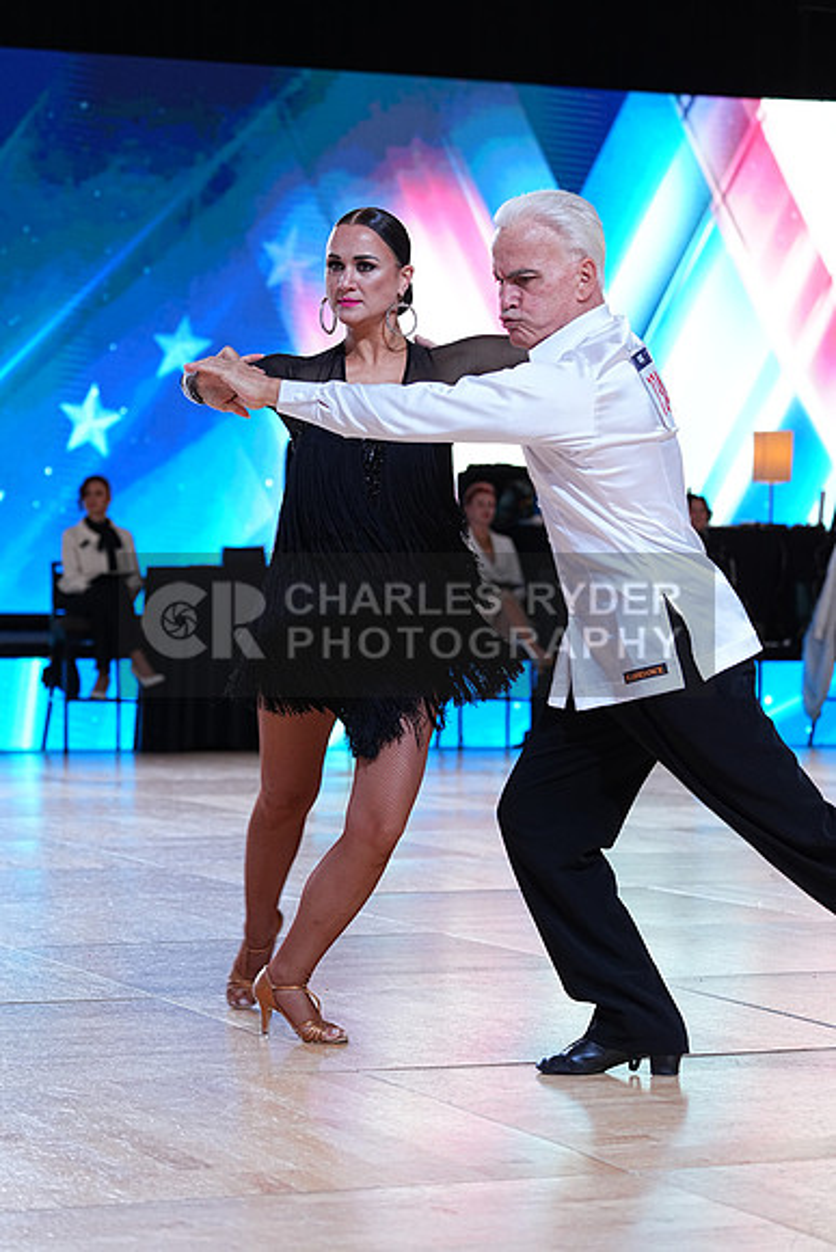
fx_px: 3237
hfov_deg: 14.7
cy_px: 626
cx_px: 418
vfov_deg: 21.9
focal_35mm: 93
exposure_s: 1/320
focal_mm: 93
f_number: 4
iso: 800
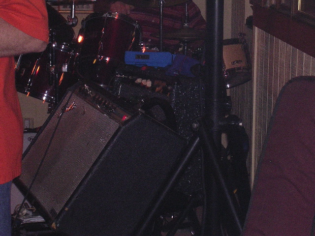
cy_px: 118
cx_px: 158
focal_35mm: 115
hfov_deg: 17.1
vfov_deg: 12.9
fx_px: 1046
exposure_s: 1/60.1
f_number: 4.9
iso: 400
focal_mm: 17.4
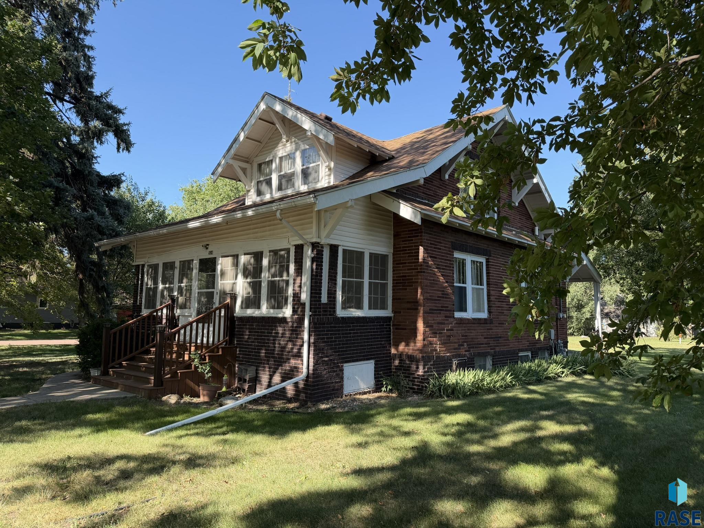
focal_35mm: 24
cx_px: 352
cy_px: 264
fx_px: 488
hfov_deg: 71.6
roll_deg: -0.2
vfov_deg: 56.8
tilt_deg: +5.8
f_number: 1.78
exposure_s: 1/1139
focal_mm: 6.76
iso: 100
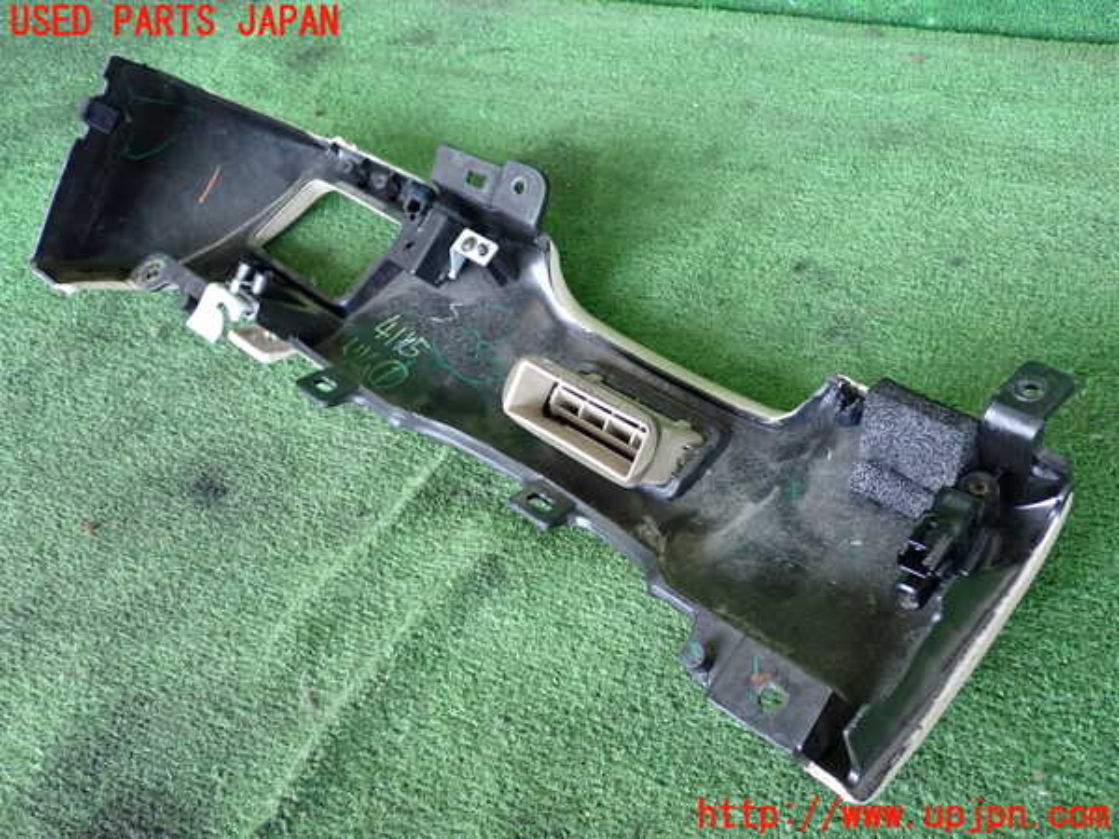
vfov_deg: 39.7
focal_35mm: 36
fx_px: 1164
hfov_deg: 51.4
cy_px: 420
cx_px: 560
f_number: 2.5
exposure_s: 1/125
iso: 640
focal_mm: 6.37
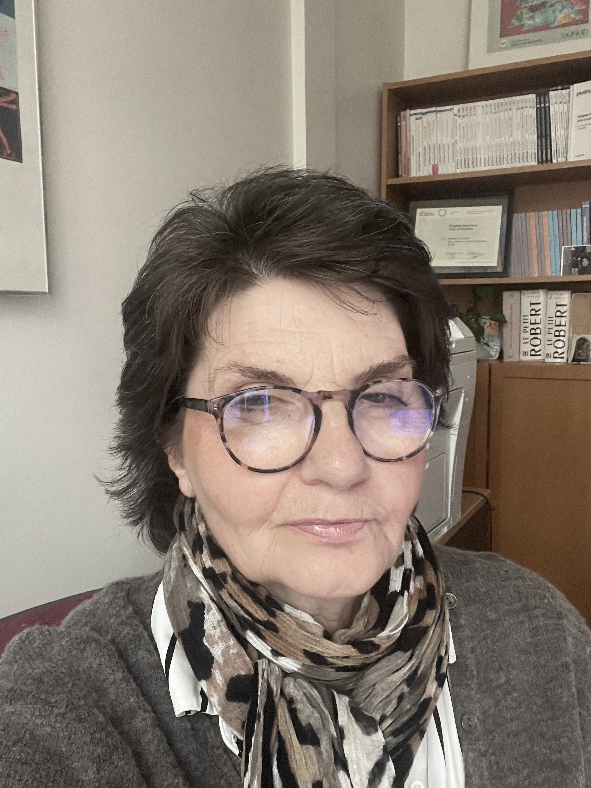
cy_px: 394
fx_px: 683
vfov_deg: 60.0
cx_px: 296
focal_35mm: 30
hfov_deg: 46.8
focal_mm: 2.71
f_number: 2.2
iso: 400
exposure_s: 1/45
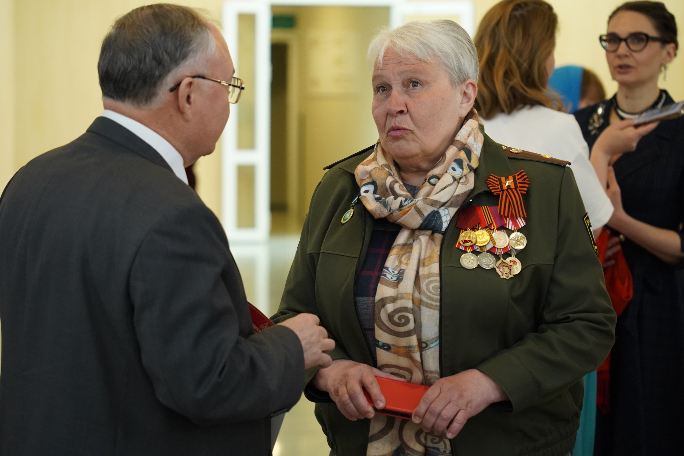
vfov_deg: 10.7
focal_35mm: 128
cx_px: 342
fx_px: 2432
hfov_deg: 16.0
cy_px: 228
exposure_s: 1/160
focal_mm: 128
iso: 6400
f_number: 5.6
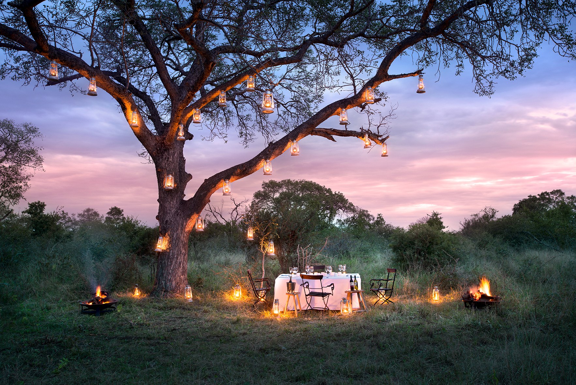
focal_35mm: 35
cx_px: 288
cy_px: 192
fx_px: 560
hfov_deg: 54.4
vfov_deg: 37.9
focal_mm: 35
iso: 200
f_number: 8
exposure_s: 1
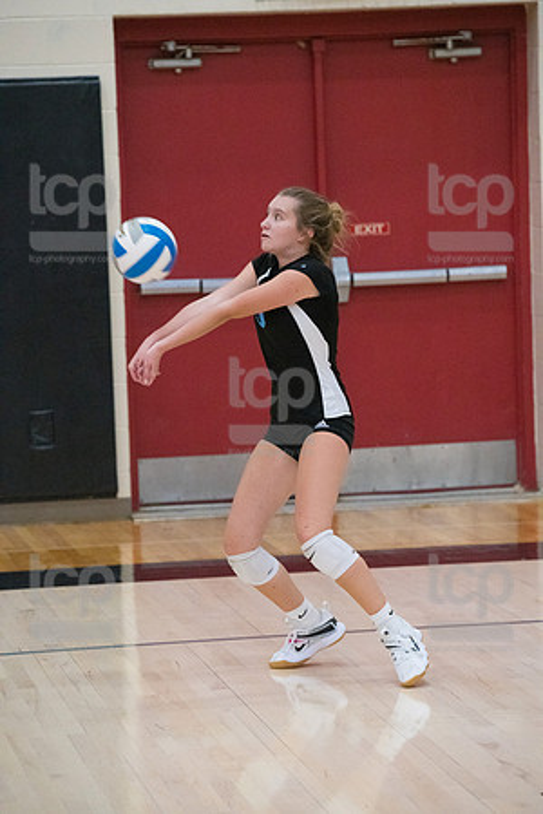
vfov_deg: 12.5
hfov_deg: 8.3
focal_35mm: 165
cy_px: 407
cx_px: 272
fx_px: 3733
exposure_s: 1/1000
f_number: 4.5
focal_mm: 165
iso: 6400
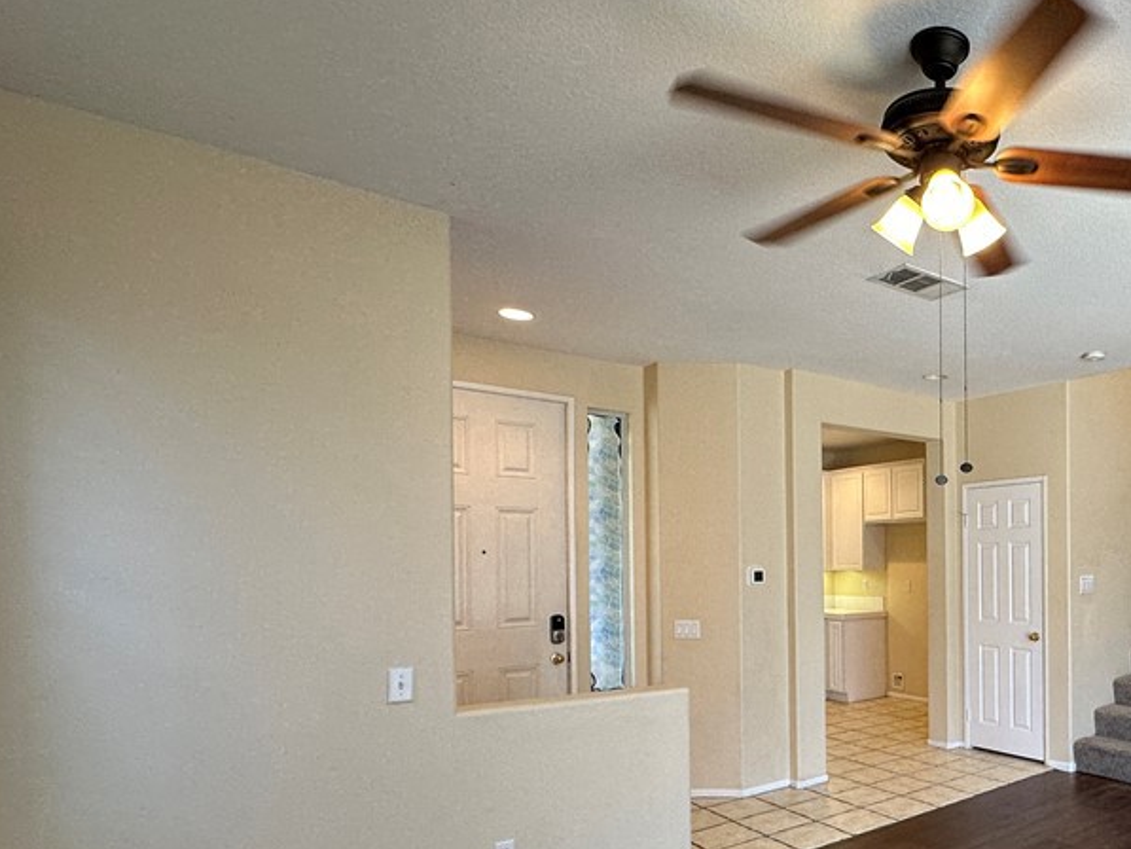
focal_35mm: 24
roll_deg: +0.2
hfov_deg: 64.5
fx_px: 784
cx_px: 923
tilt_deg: +0.2
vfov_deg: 55.7
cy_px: 565
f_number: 2.2
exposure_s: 1/120
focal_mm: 2.22
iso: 160
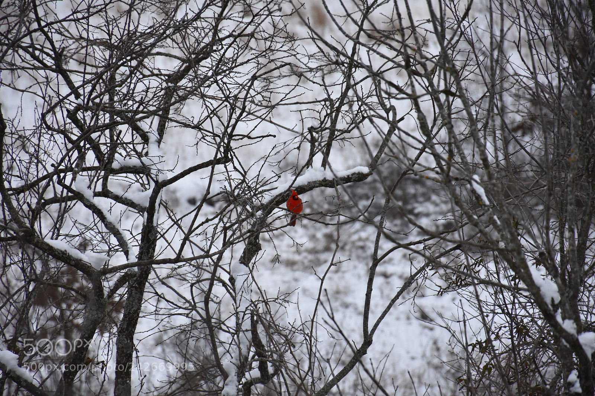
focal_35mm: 210
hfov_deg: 9.8
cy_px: 198
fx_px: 3470
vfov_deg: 6.5
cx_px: 298
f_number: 6.3
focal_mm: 140
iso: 800
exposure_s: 1/2500
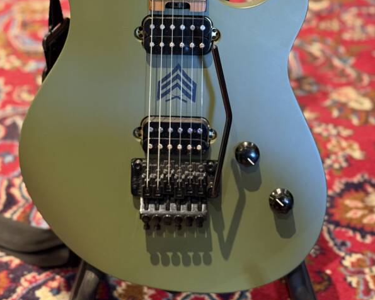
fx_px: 699
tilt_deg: -31.7
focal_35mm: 63
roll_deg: -0.2
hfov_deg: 30.0
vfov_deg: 24.0
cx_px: 187
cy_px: 76
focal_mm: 6.76
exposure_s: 1/30
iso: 400
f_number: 1.78
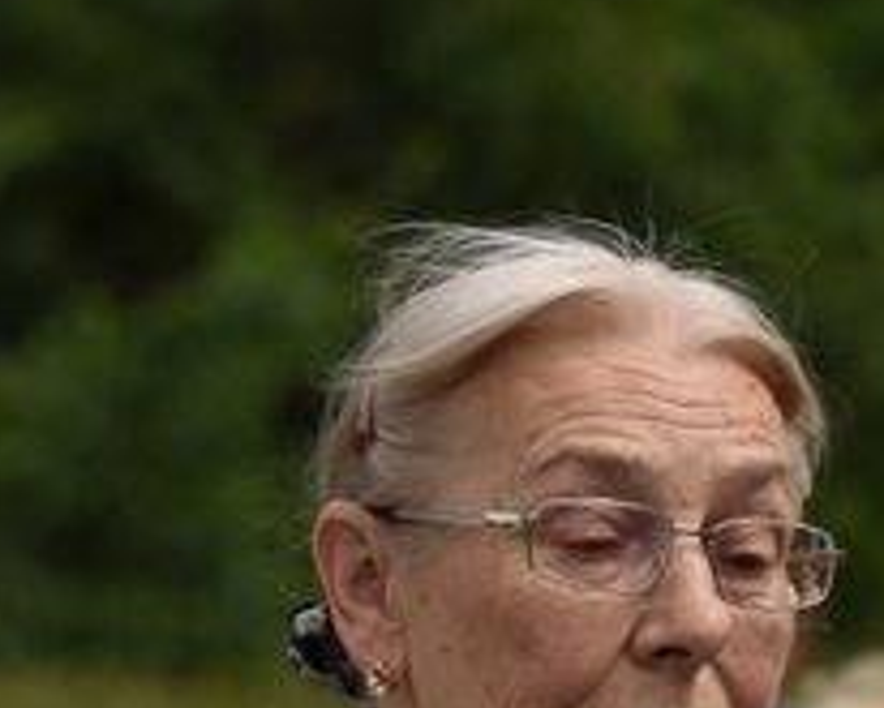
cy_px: 931
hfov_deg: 6.1
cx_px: 781
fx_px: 8350
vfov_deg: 4.8
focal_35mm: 319
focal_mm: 100
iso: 250
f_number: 5
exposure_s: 1/2000
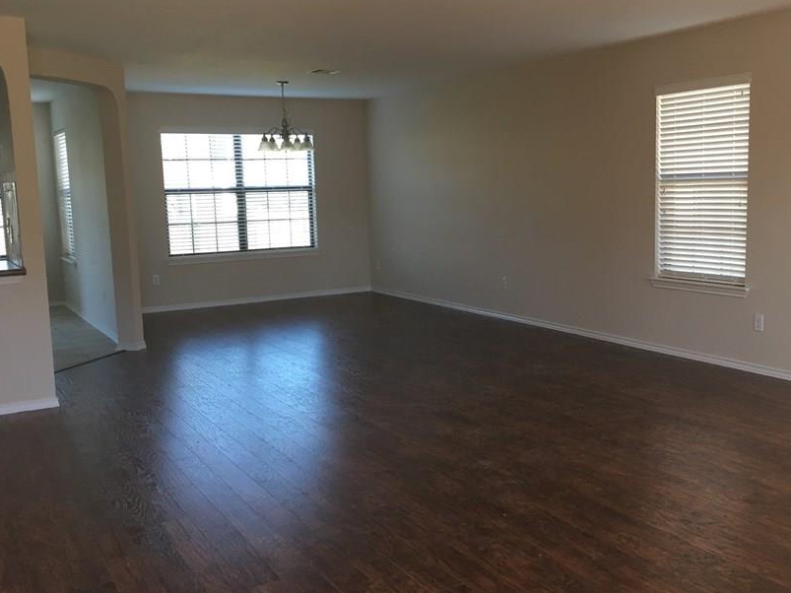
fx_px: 845
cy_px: 290
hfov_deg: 49.8
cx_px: 484
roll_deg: +1.7
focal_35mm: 37
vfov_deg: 38.7
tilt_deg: -7.2
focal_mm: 4.15
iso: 40
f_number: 2.2
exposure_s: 1/30
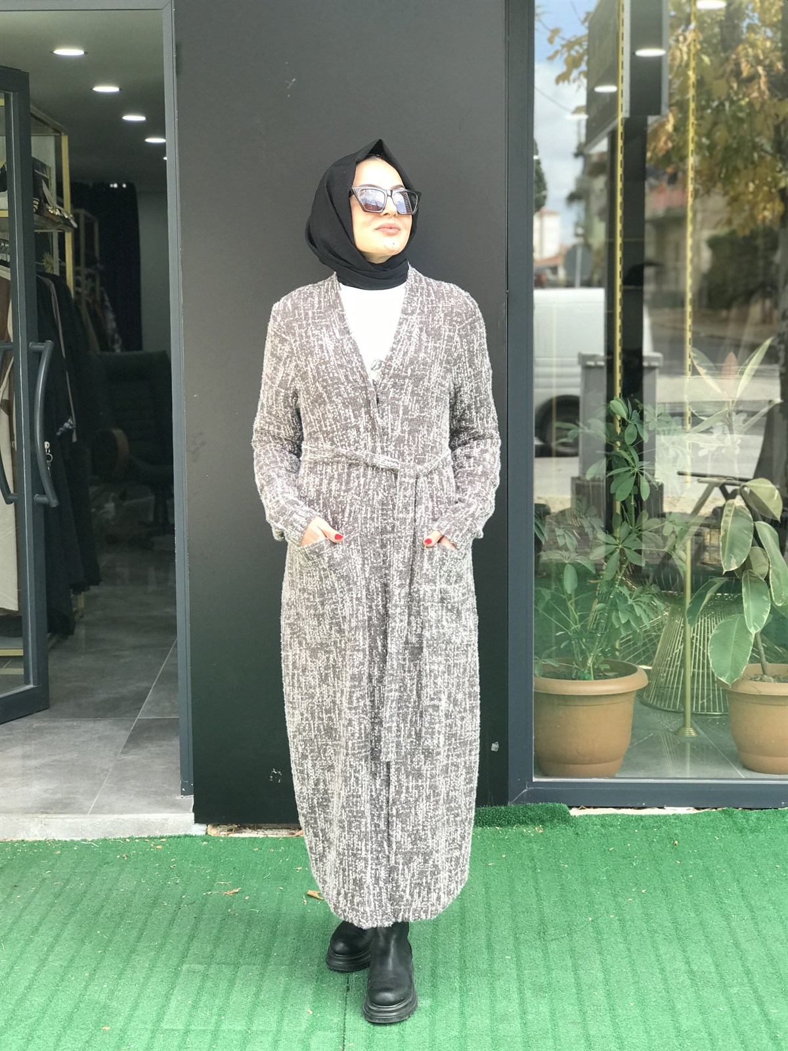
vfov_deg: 33.8
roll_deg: +0.6
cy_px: 526
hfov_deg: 25.7
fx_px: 1730
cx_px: 394
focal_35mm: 57
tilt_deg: -5.7
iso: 40
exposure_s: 1/100
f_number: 2.8
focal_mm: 6.6
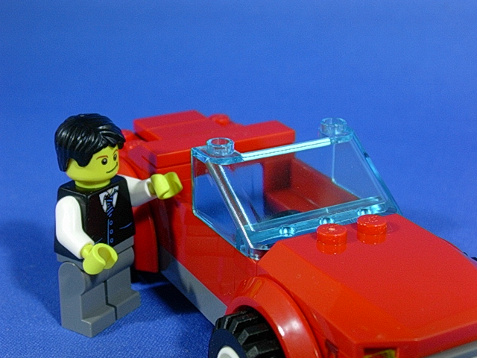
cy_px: 179
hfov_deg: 27.4
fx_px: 978
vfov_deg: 20.7
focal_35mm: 71
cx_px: 238
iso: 70
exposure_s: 1/5.4
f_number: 3.7
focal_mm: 10.8
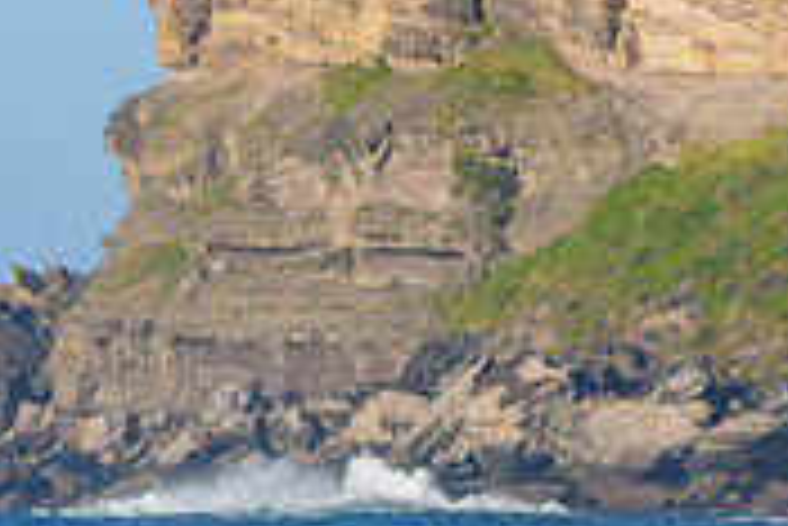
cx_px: -248
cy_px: 793
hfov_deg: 2.2
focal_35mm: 917
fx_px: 20088
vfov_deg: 1.5
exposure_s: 1/2000
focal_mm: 270
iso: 1000
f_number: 9.5
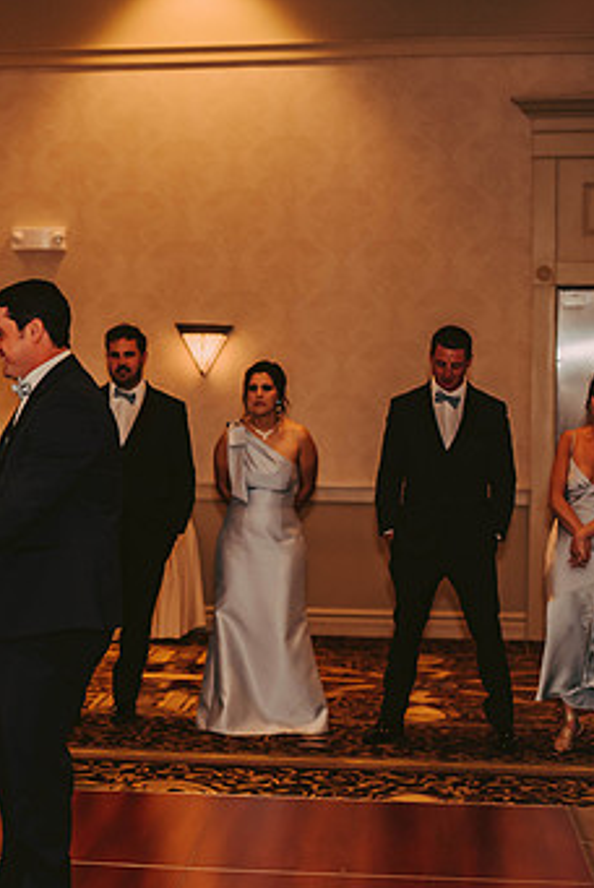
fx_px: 2099
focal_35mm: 85
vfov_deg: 23.9
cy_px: 501
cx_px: -60
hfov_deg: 15.7
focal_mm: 50
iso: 800
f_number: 2.5
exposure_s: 1/125
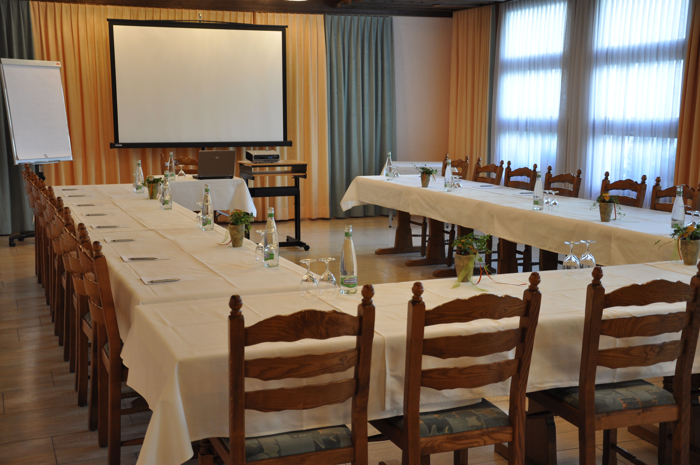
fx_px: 932
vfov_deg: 28.0
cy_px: 232
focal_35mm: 48
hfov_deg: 41.2
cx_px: 350
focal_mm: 32
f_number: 5
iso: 400
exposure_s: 1/25
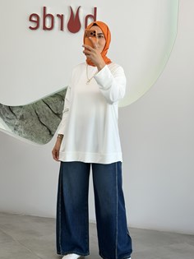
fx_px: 471
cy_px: 116
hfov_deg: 23.3
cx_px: 87
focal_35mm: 63
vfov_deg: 30.7
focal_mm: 6.76
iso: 50
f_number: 1.78
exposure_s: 1/203
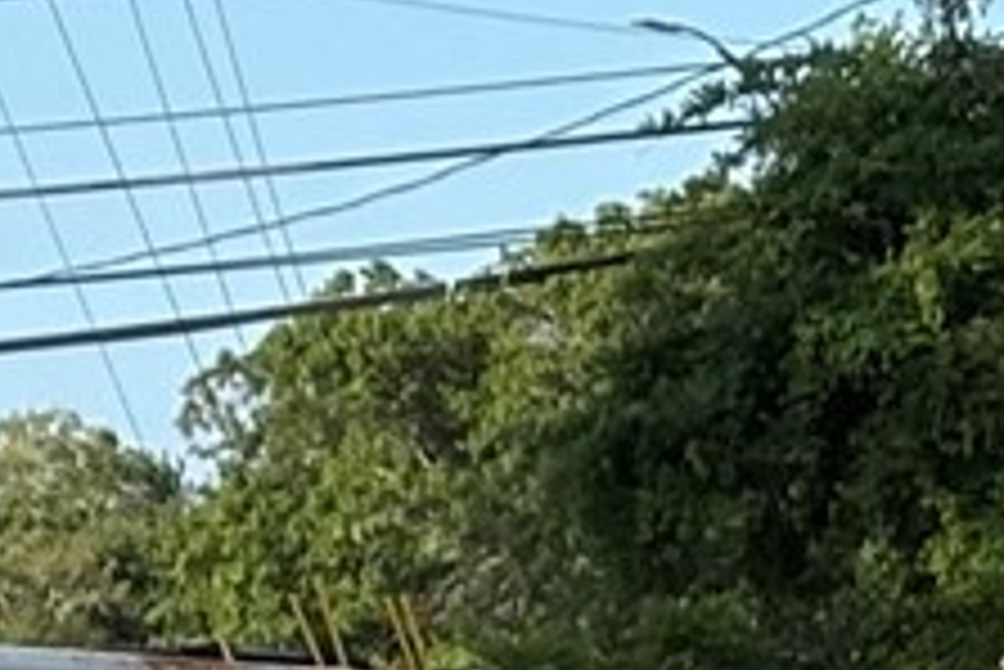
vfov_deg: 3.5
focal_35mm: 388
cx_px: -1783
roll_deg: -2.6
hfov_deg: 5.1
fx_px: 10828
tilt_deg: -3.4
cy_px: 1704
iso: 32
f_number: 1.6
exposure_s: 1/1754
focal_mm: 5.96
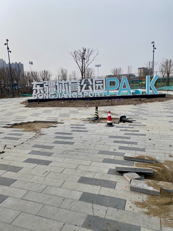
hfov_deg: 53.1
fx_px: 173
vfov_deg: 67.3
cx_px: 86
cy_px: 116
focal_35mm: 26
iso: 32
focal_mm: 4.25
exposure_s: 1/3984
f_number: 1.8
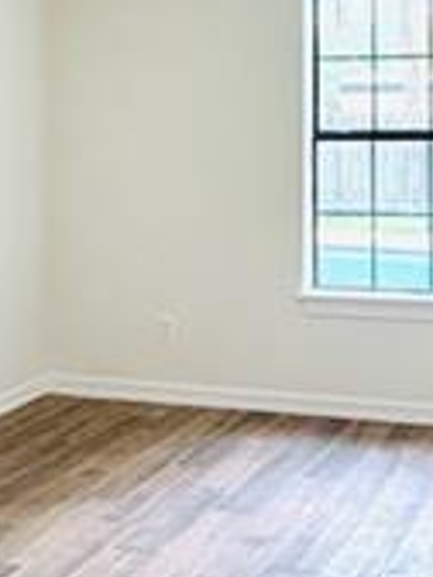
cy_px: 134
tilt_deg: -0.1
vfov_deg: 29.7
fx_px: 1067
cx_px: 357
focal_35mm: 64
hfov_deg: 22.6
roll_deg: +0.1
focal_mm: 2.22
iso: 160
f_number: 2.2
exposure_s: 1/121
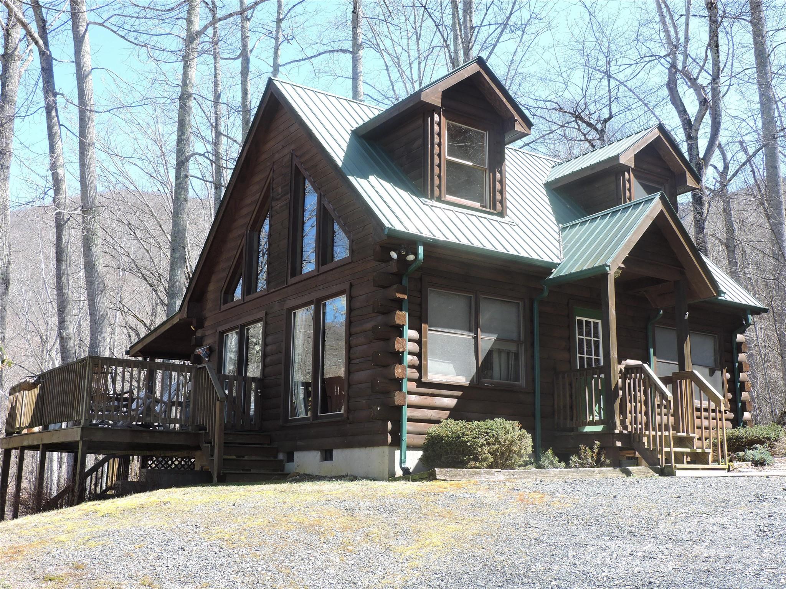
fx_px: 908
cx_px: 393
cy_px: 294
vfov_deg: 36.0
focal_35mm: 40
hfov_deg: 46.8
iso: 100
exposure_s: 1/200
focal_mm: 7.1
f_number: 3.3
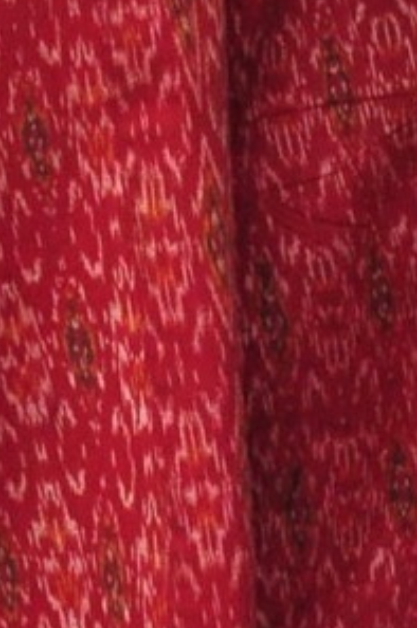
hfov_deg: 6.3
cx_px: 157
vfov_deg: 9.1
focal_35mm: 219
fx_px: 3818
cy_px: -451
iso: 1600
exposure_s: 1/125
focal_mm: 24
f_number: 10
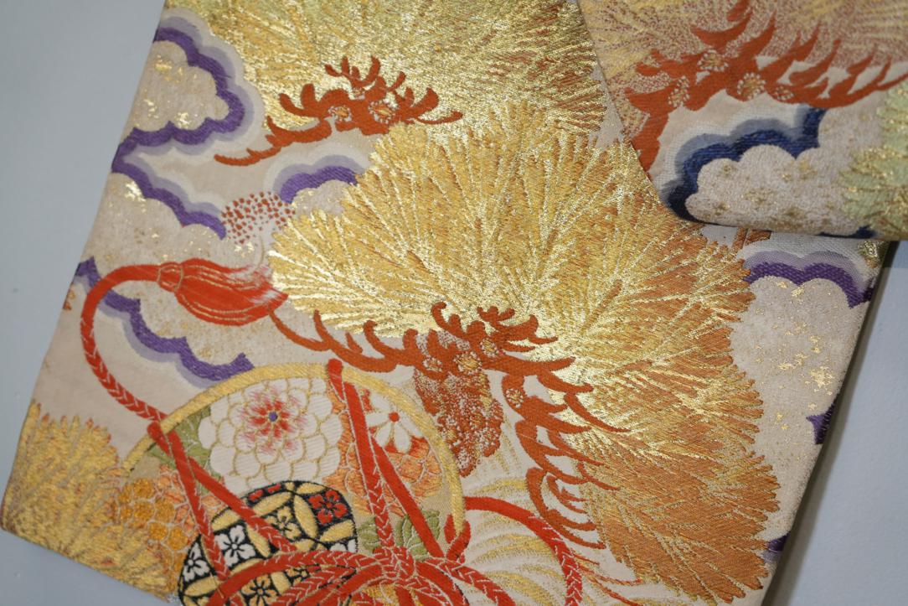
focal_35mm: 89
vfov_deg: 15.4
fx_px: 2245
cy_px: 303
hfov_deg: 22.9
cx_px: 454
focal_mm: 89
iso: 2000
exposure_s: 1/400
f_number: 4.5
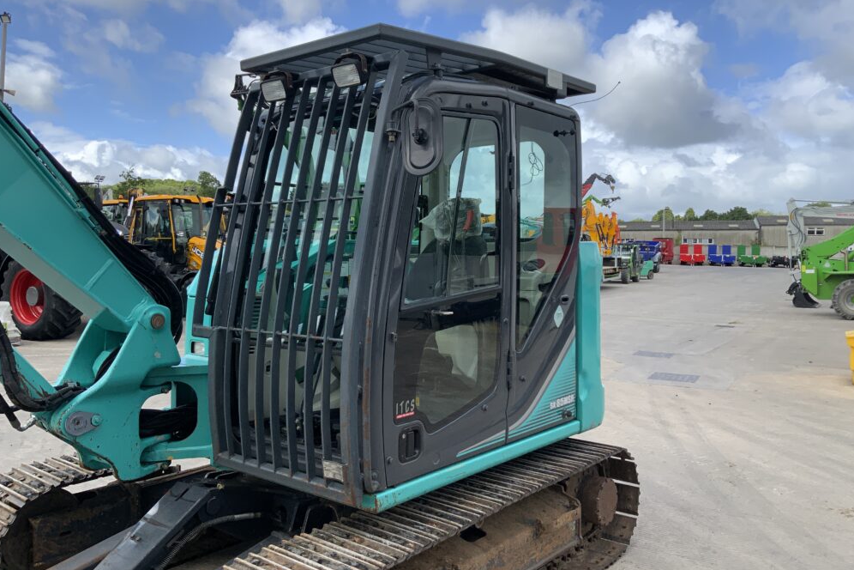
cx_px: 433
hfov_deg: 60.3
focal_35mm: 31
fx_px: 735
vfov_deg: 42.3
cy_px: 261
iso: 16
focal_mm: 3
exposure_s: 1/1279
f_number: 1.8
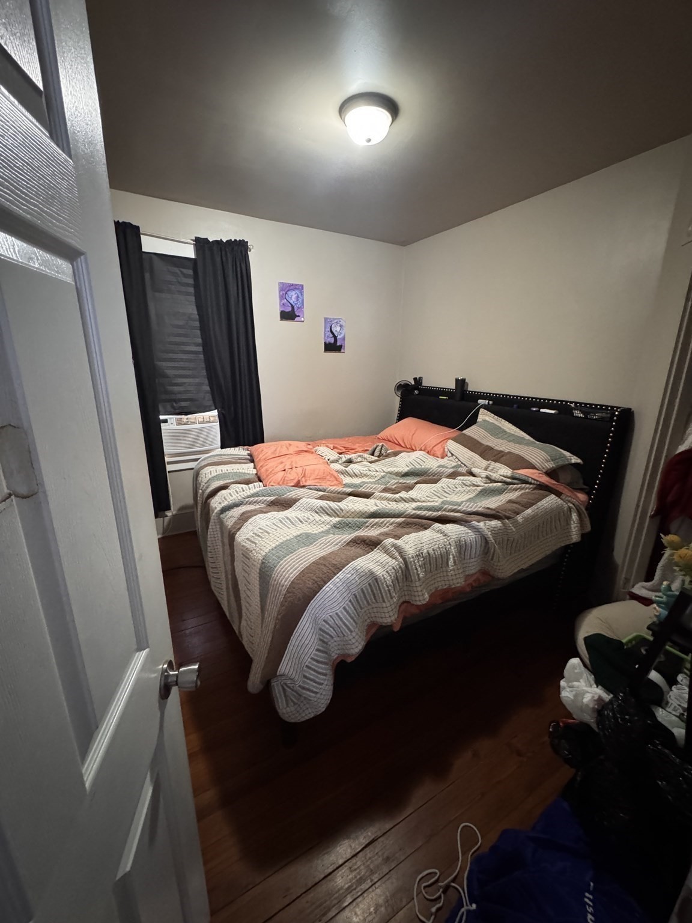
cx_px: 346
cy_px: 462
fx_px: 373
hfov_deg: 85.7
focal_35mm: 14
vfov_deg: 102.1
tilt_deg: -14.9
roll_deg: -0.3
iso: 1250
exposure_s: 1/40
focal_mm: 2.22
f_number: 2.2
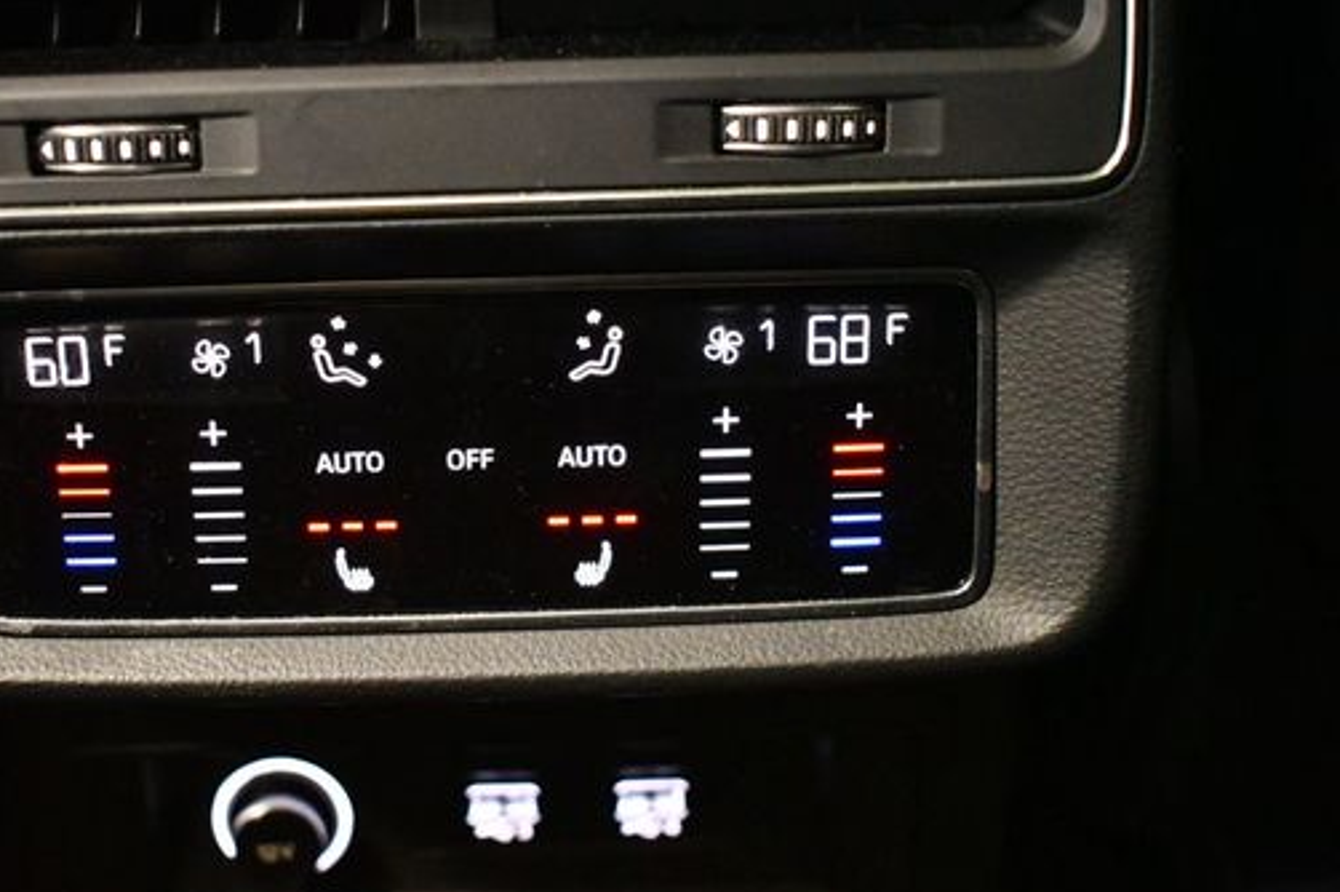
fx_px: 1897
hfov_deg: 38.6
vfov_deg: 26.4
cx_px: 488
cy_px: 433
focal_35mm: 51
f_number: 4
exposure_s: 1/50
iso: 12800
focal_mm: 27
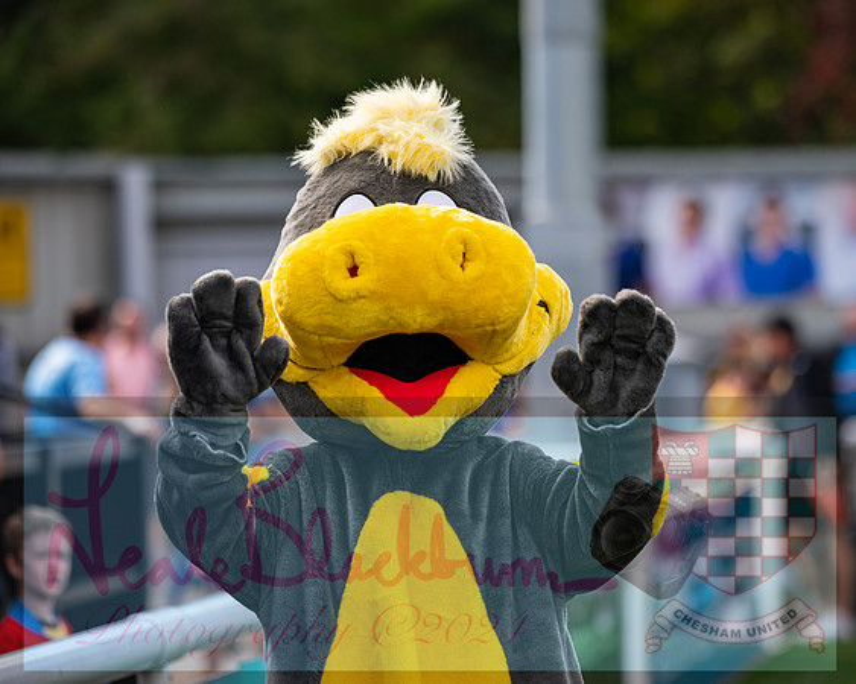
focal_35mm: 173
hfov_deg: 11.2
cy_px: 295
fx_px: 4381
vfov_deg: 8.9
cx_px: 492
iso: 200
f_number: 2
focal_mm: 135
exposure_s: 1/5000
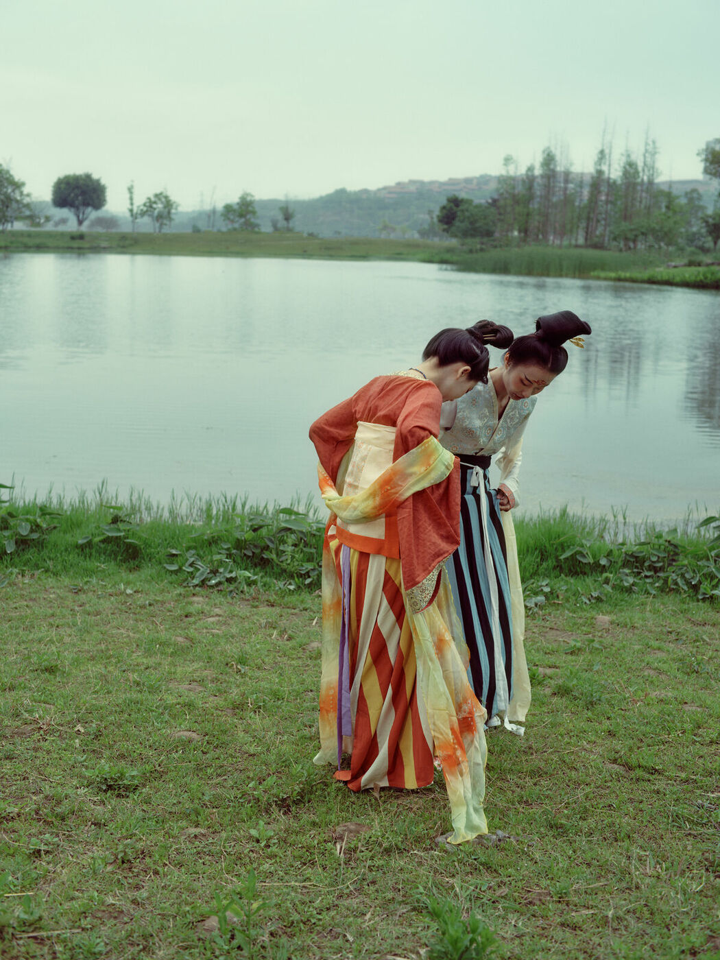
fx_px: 1109
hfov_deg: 36.0
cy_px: 480
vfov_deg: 46.8
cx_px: 360
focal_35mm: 40
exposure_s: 1/320
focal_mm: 50
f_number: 4.5
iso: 500
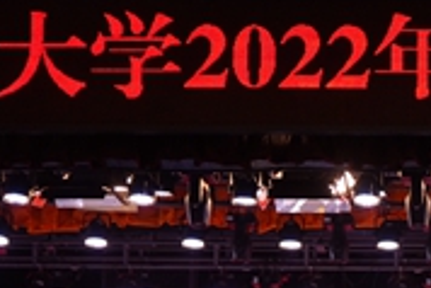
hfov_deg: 11.9
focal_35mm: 166
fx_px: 1989
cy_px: 517
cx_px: 620
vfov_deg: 8.0
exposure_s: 1/160
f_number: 4
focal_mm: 37
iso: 640
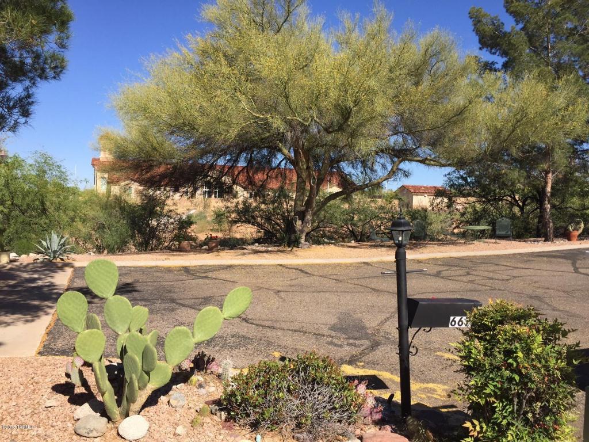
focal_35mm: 29
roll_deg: -1.7
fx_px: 493
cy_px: 221
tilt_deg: -1.7
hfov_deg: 61.7
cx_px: 294
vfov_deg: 48.2
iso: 32
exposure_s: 1/1721
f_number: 2.2
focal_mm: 4.15
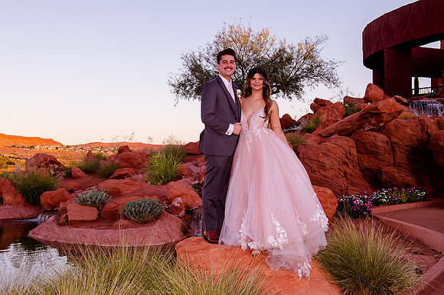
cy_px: 124
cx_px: 205
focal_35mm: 49
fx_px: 600
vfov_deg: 27.6
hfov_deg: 40.6
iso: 640
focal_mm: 42
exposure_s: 1/160
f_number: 8
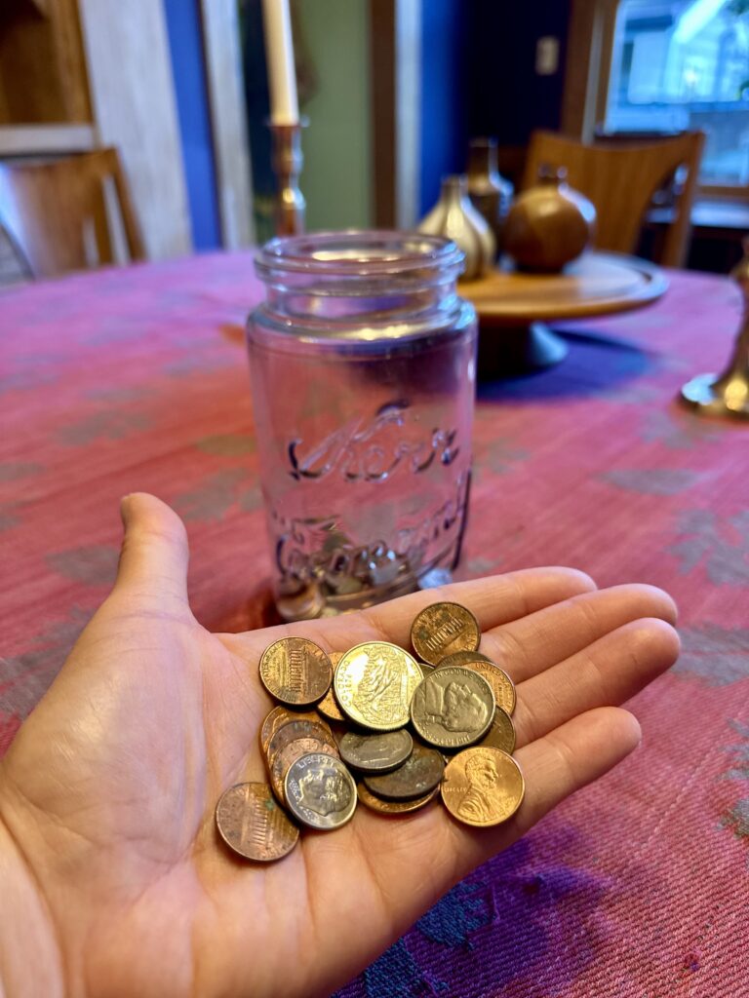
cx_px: 374
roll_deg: +0.9
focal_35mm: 24
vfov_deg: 71.6
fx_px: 692
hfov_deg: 56.8
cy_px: 499
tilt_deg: -26.9
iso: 160
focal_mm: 6.86
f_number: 1.78
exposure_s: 1/60
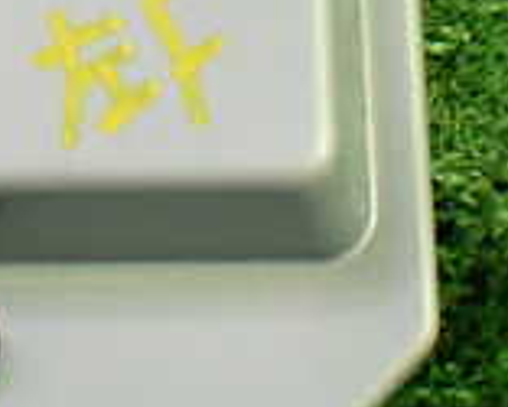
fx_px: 2482
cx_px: 0
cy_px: -160
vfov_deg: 9.2
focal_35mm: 165
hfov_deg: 11.6
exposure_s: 1/40
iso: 800
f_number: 2.9
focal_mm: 7.84
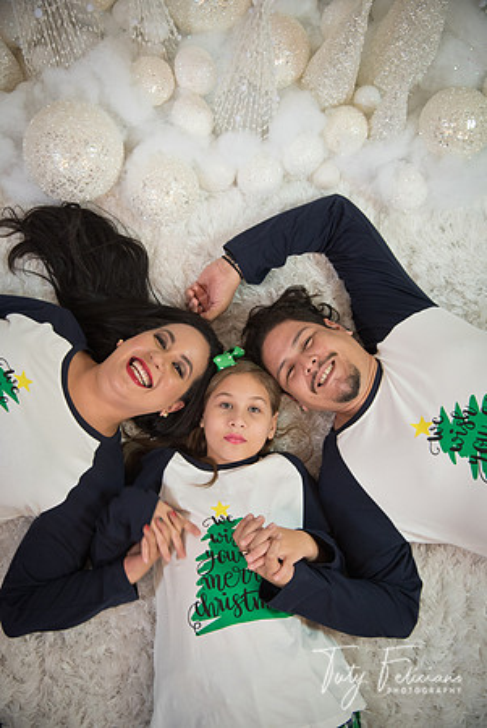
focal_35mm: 48
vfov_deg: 41.1
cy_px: 364
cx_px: 244
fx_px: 972
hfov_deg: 28.1
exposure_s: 1/100
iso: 1000
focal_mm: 48
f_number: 4.5
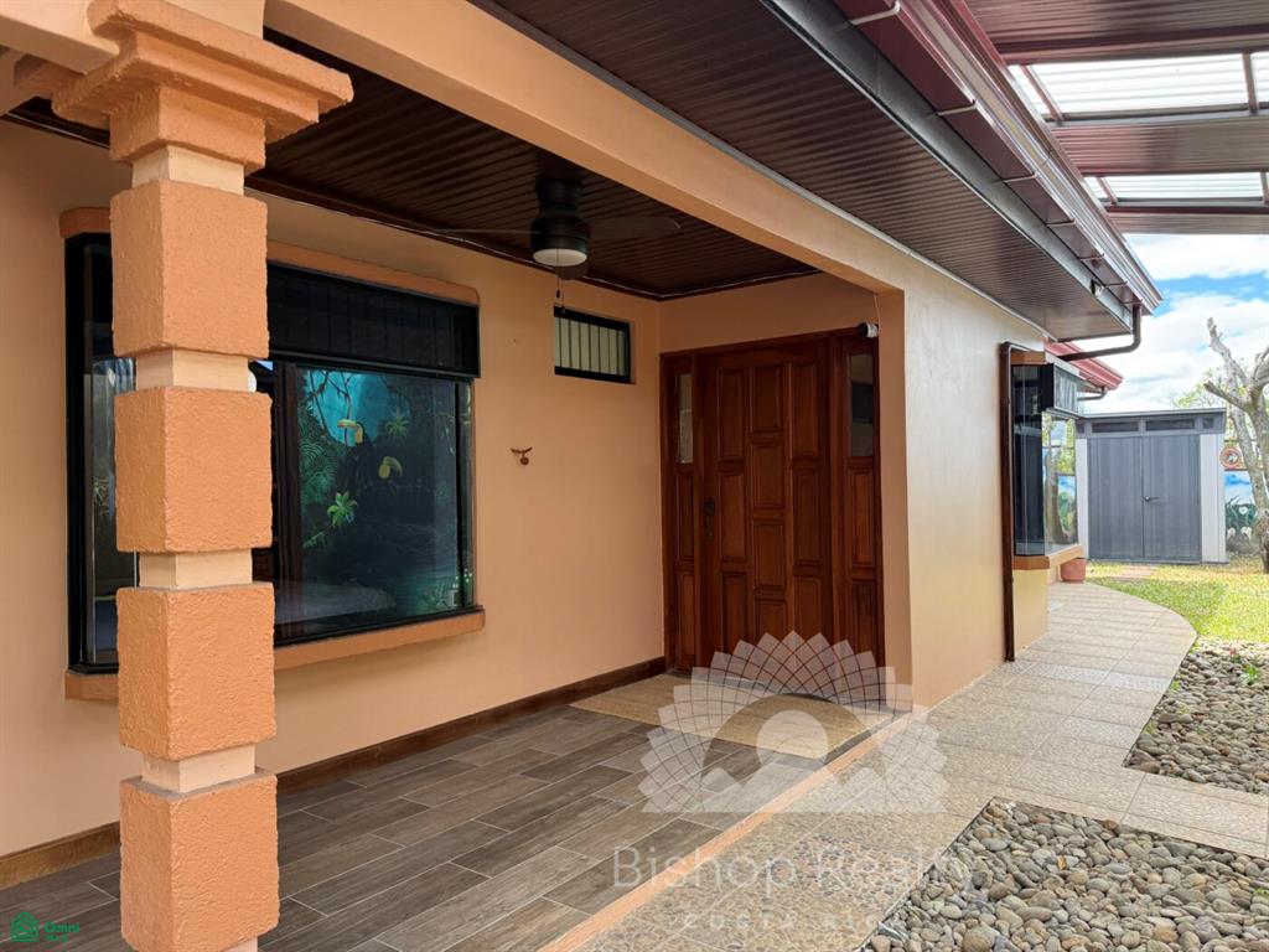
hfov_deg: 71.6
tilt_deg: +0.7
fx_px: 880
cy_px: 476
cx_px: 634
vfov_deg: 56.8
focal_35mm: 24
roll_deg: +0.9
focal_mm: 6.76
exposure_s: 1/322
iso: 100
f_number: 1.78
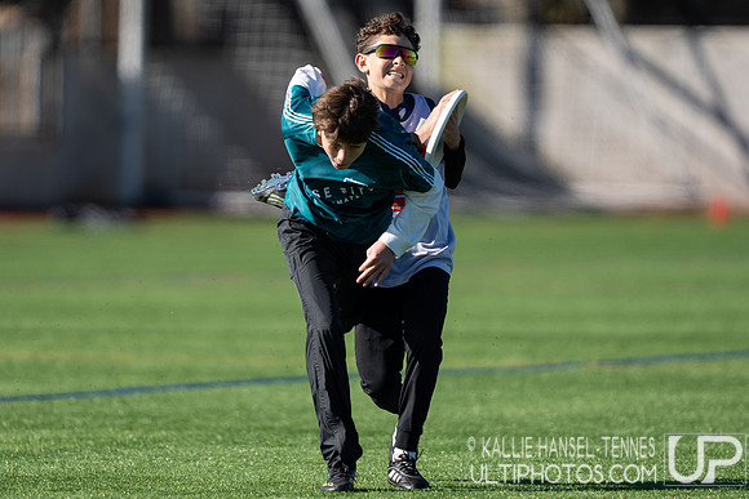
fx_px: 12815
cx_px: 283
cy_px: 252
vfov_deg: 2.2
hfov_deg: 3.3
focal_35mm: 616
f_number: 2.8
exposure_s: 1/2000
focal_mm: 400
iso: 160
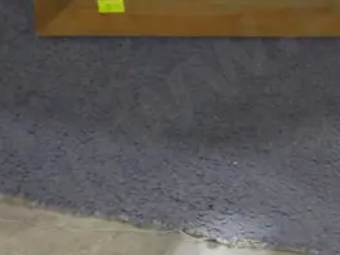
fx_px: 1905
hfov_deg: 9.8
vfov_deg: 7.4
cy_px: -199
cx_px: 577
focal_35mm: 194
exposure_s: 1/60
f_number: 5.3
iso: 1600
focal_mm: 25
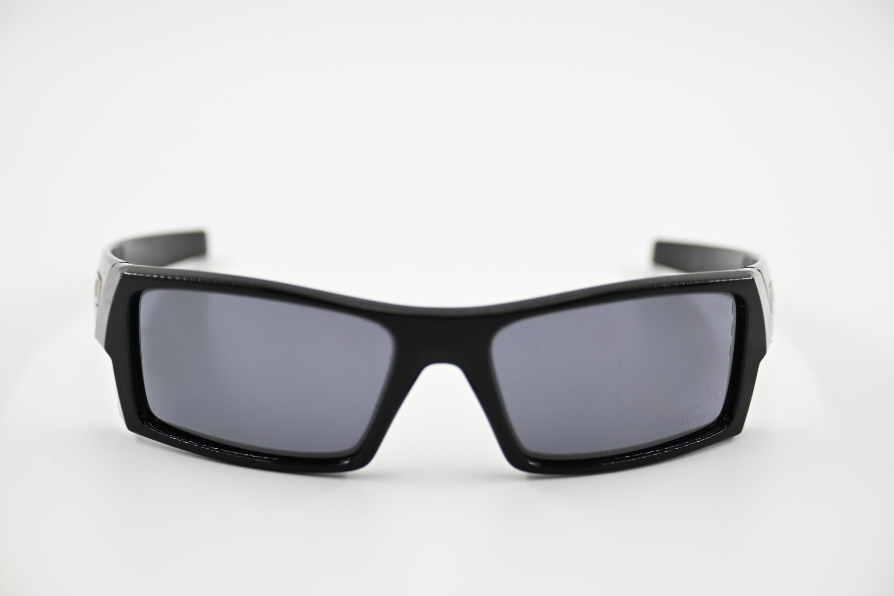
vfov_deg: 13.0
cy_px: 298
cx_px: 447
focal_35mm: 105
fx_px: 2607
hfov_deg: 19.5
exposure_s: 1/400
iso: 400
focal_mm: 70
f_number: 4.8
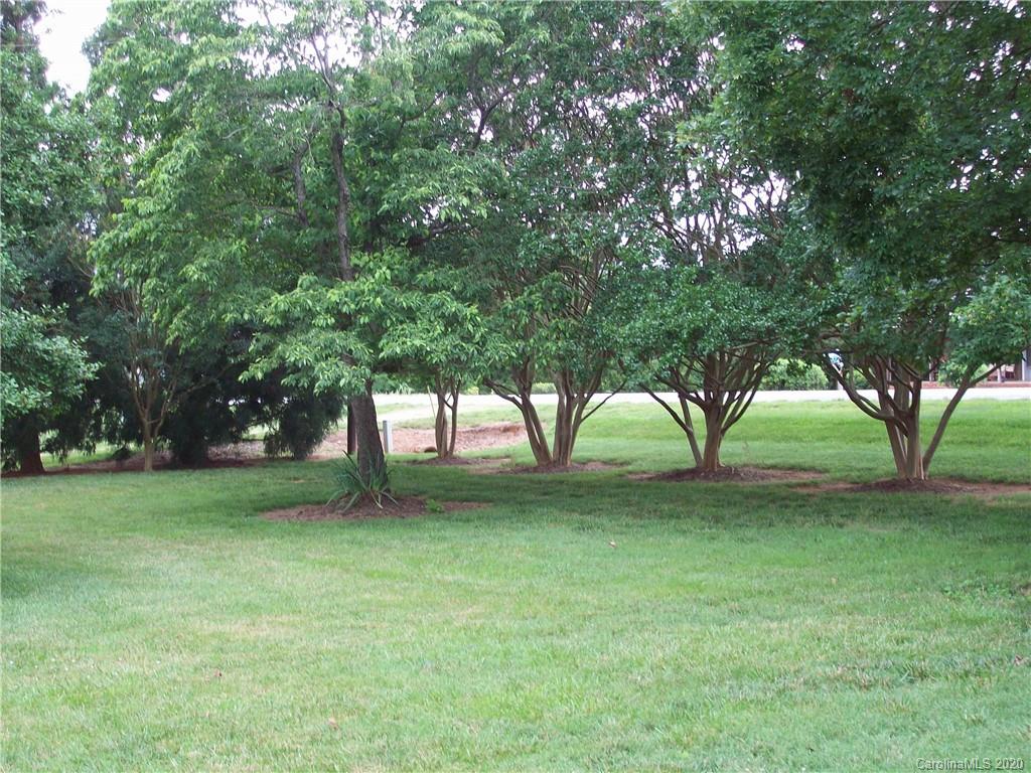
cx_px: 516
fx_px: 1668
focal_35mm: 56
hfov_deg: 34.3
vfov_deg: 26.1
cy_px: 386
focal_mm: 9.4
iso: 80
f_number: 3.4
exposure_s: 1/90.4
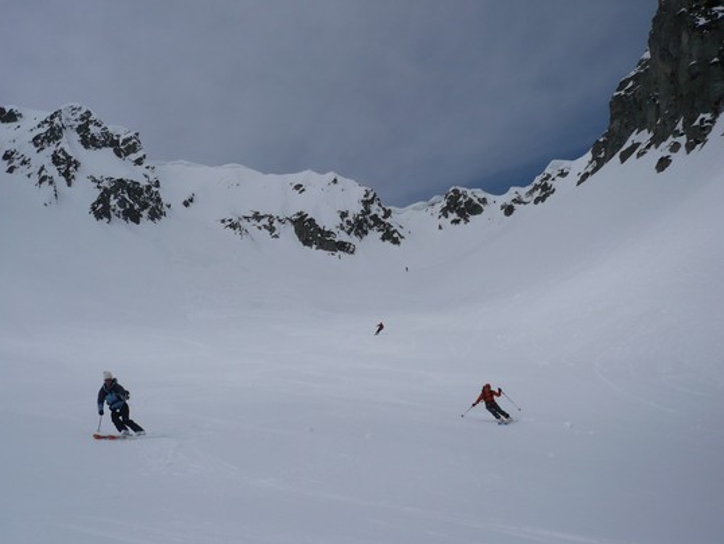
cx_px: 330
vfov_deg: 36.8
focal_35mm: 39
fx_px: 816
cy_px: 295
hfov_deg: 47.8
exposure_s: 1/1300
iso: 100
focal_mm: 5.8
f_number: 8
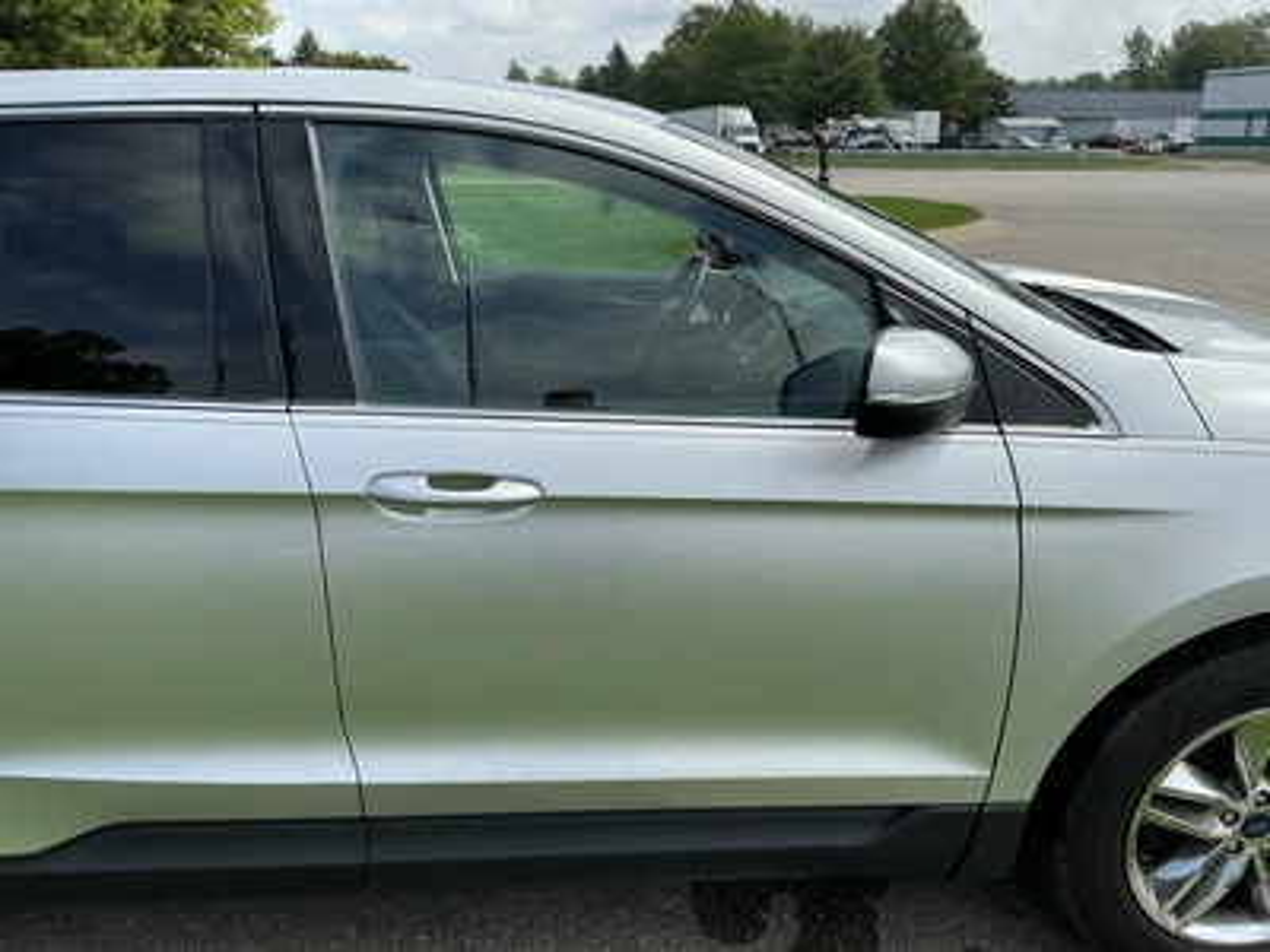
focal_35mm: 28
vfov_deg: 49.7
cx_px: 635
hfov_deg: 63.4
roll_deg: -0.8
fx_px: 1027
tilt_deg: -15.3
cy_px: 476
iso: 25
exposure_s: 1/1848
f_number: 1.8
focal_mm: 3
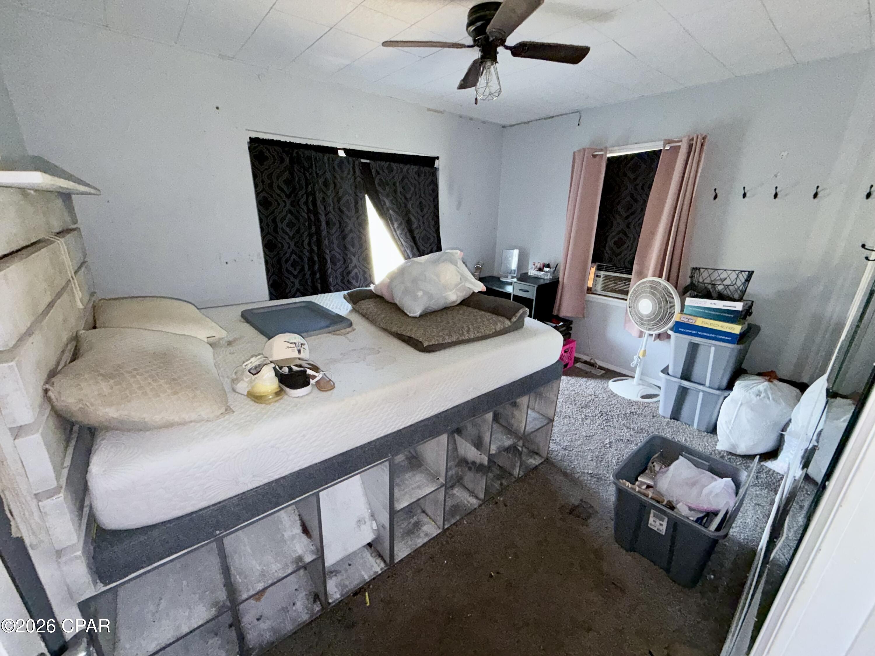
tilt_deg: -18.2
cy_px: 328
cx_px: 438
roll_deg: -0.7
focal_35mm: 14
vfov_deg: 85.7
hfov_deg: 102.1
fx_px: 354
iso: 200
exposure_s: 1/60
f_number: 2.2
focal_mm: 2.22
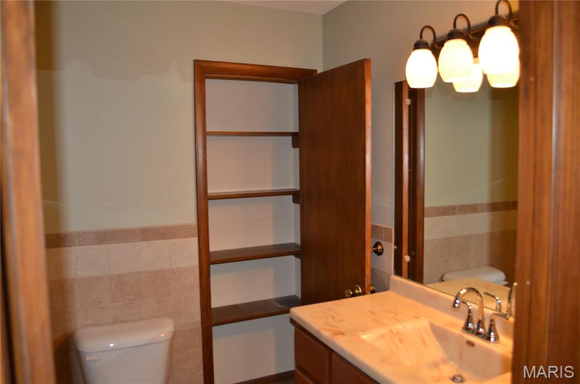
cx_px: 290
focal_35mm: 27
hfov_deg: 67.5
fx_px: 434
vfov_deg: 47.7
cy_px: 192
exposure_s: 1/60
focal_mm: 18
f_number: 3.5
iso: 800
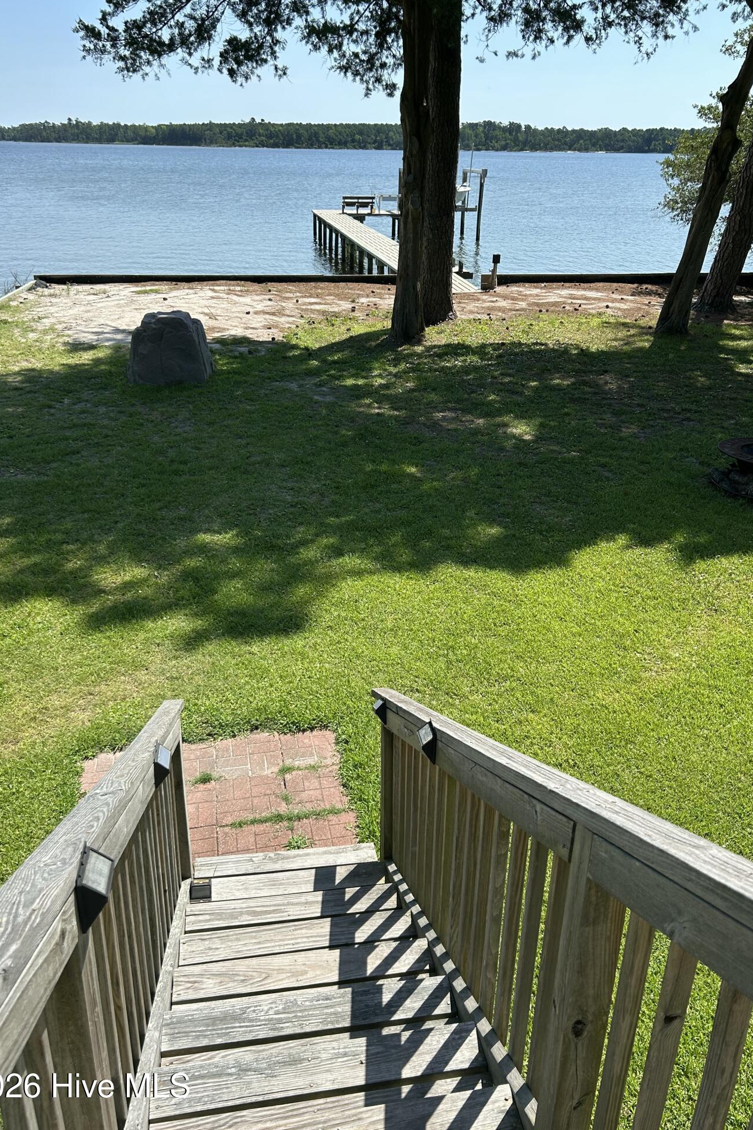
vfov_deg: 65.5
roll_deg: -1.6
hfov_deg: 46.4
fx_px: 878
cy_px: 554
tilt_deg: -24.8
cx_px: 379
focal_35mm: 28
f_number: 1.5
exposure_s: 1/2841
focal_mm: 5.7
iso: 50
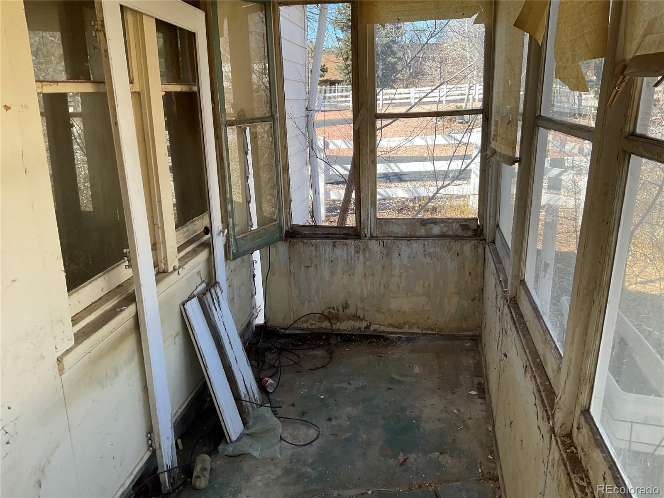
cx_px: 332
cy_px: 249
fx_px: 556
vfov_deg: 48.2
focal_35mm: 29
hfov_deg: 61.7
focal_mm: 3
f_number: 1.8
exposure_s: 1/157
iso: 16
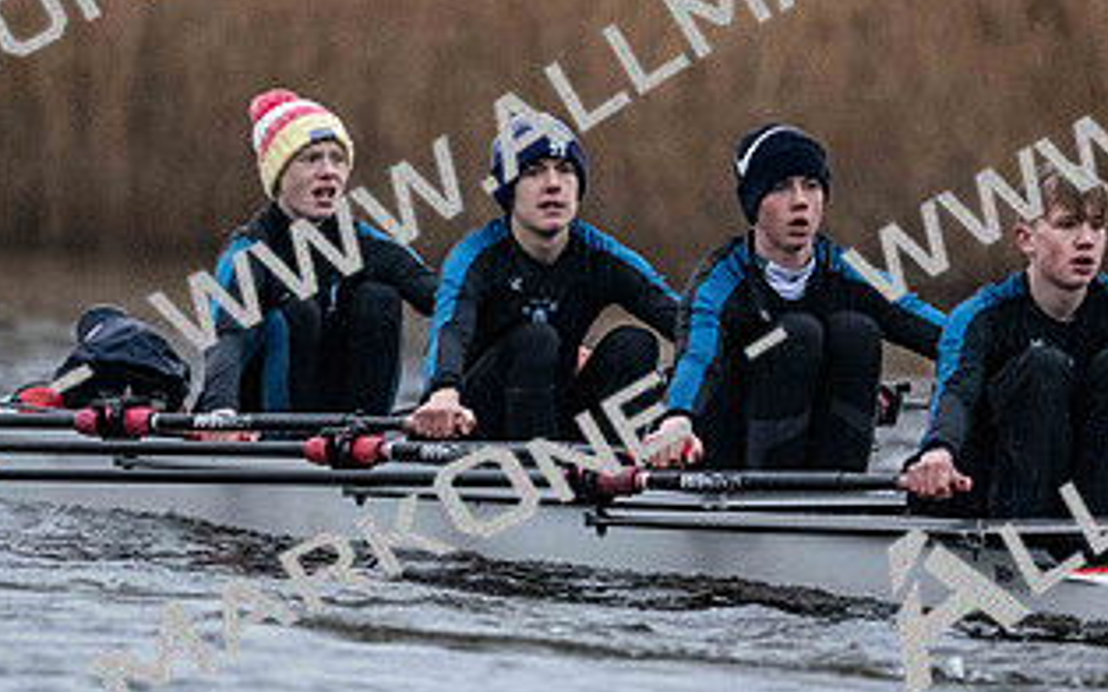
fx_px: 22760
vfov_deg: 1.7
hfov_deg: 2.8
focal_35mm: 754
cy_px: 362
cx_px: 586
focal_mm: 400
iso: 8000
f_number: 4.5
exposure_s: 1/1600
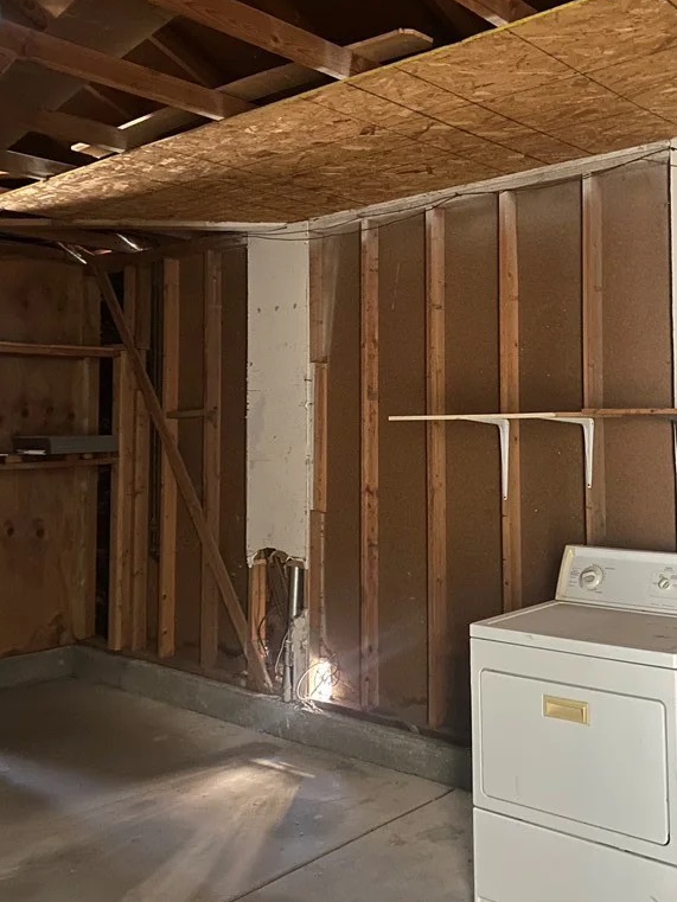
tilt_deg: +2.8
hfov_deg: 40.5
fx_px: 912
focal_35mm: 35
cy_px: 388
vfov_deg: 52.4
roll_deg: -0.1
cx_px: 408
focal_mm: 4.25
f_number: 1.8
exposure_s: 1/8
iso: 500
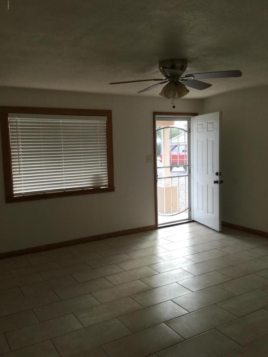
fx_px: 320
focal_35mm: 31
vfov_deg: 58.4
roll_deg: +1.9
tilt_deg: -5.2
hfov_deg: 45.4
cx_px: 134
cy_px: 178
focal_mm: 3.3
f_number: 2.4
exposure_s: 1/40
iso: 25
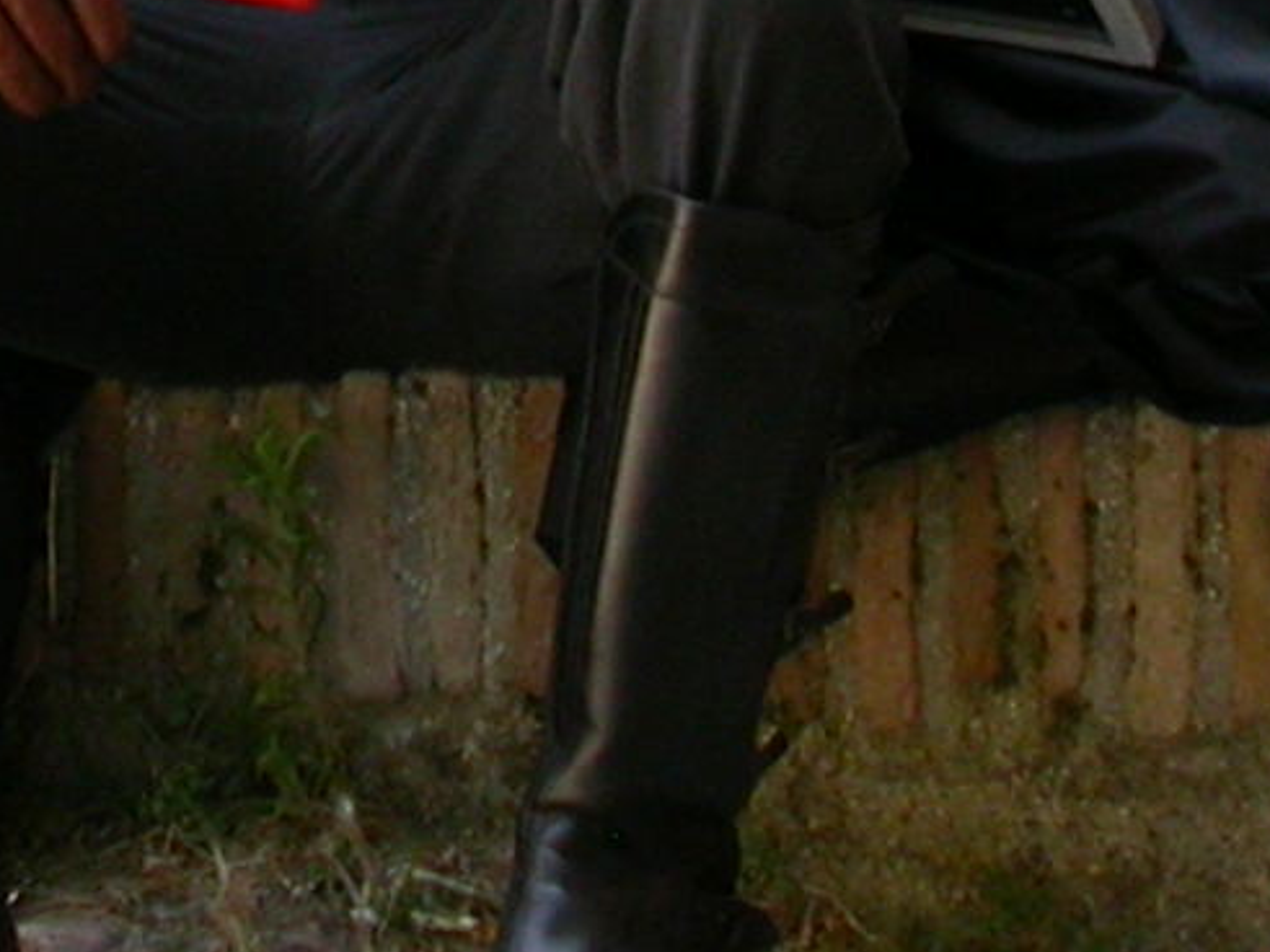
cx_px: -23
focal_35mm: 176
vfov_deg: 8.0
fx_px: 6456
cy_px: -1107
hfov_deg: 11.1
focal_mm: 8
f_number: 4.2
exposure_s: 1/112
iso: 100
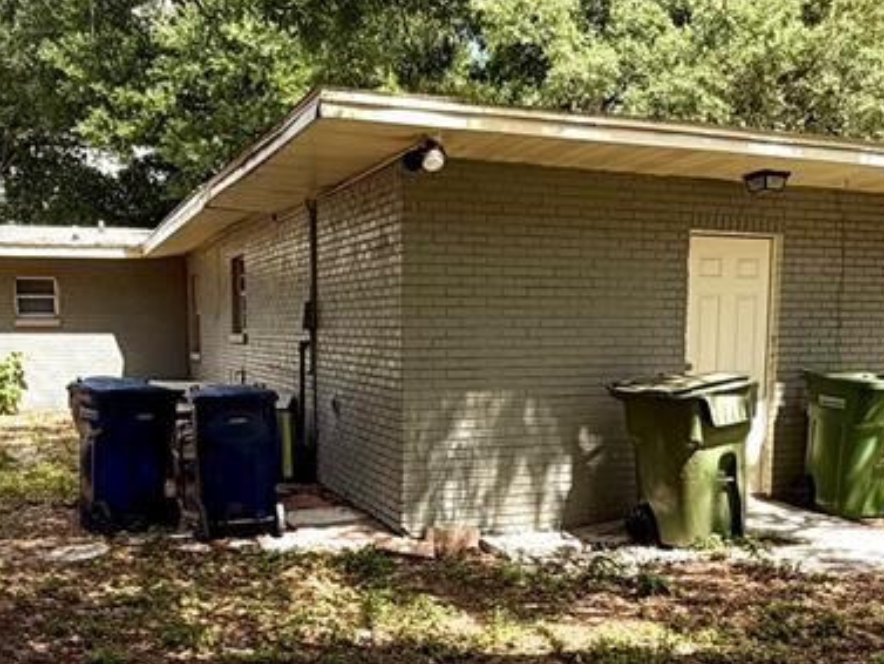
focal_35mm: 38
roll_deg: +1.1
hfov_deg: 49.0
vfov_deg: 37.2
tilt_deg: -7.5
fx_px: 971
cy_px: 465
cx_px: 429
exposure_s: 1/770
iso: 40
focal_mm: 2.22
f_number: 2.2
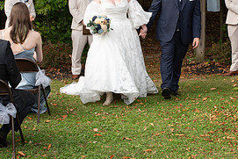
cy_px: 17
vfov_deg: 16.5
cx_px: 133
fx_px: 542
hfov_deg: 24.7
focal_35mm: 82
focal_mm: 36
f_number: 6.3
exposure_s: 1/200
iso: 400
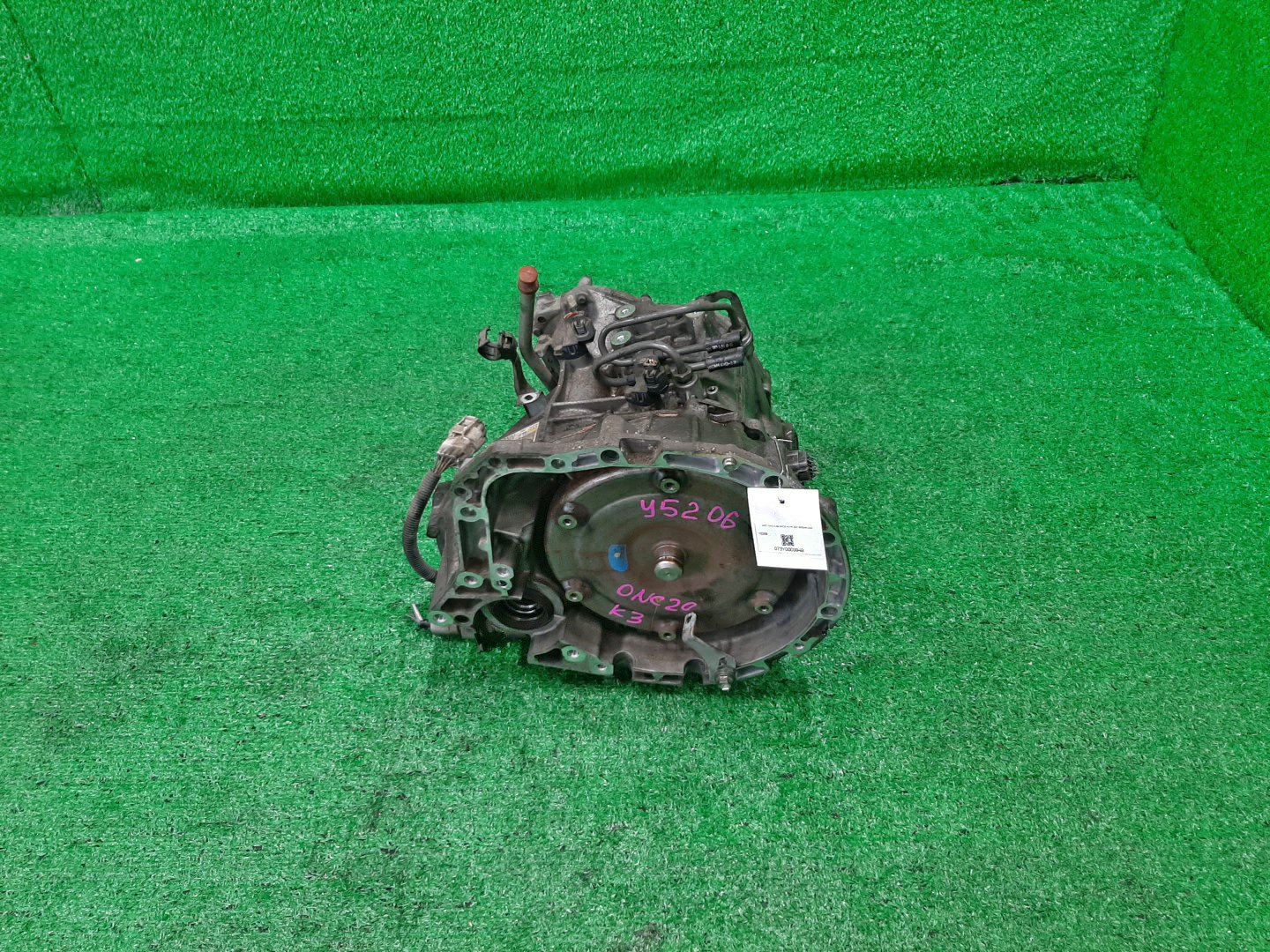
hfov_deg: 67.3
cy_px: 476
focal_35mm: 26
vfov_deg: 53.1
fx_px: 954
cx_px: 635
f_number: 1.7
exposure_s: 1/50
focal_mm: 3.93
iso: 111
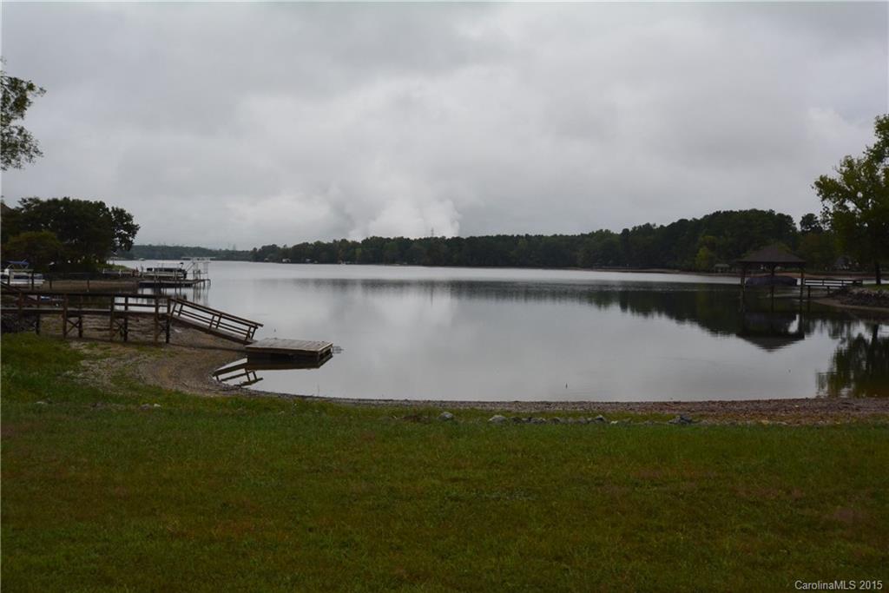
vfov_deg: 36.9
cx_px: 444
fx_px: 889
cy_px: 296
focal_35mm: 36
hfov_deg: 53.1
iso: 1600
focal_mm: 24
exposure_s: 1/1000
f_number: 13
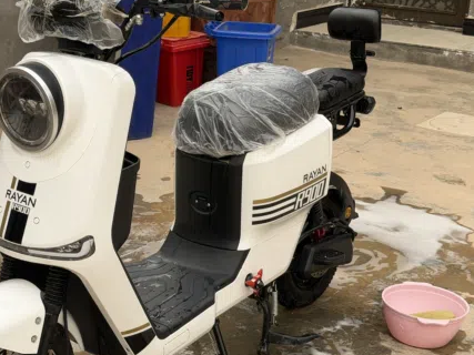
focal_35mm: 72
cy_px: 234
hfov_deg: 26.8
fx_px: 986
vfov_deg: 20.4
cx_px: 142
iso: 64
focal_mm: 6.76
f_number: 1.78
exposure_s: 1/1013
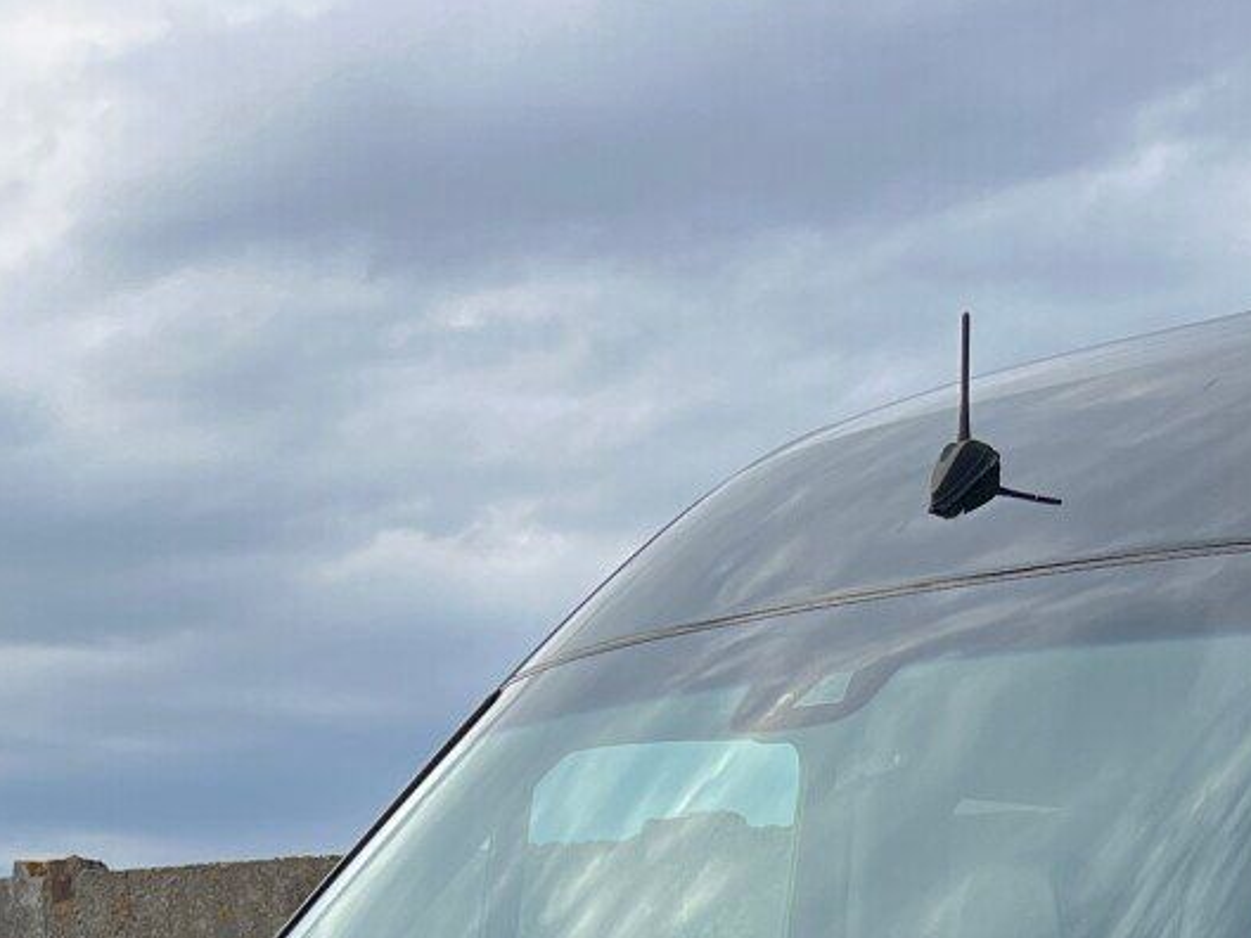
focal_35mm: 96
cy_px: 1458
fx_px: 3469
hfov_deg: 19.8
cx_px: 1277
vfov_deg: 14.3
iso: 50
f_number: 1.5
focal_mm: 5.7
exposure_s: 1/887
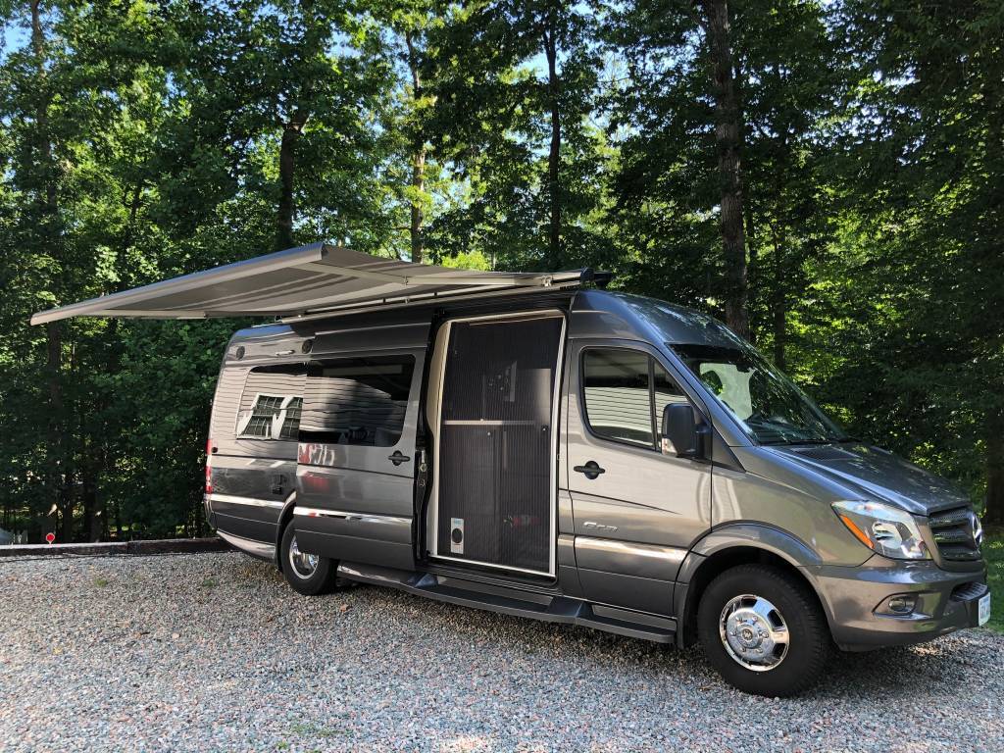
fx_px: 812
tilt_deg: +0.2
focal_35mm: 28
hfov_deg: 63.4
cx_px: 502
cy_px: 376
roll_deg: -1.2
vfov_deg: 49.7
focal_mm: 3.99
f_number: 1.8
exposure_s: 1/210
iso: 40
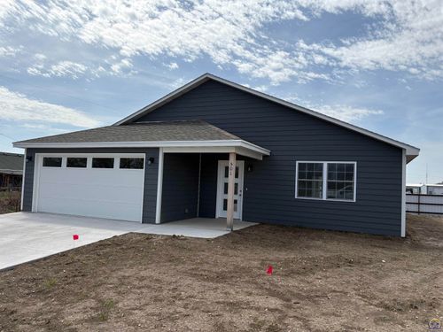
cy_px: 166
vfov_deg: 53.1
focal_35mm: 26
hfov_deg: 67.3
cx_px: 222
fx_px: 333
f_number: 1.6
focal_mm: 5.96
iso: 50
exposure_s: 1/5814
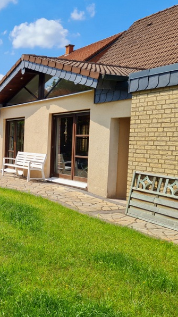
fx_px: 319
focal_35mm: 38
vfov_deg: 52.8
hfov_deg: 27.9
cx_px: -27
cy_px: 158
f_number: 1.8
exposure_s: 1/3333
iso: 50
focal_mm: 5.4
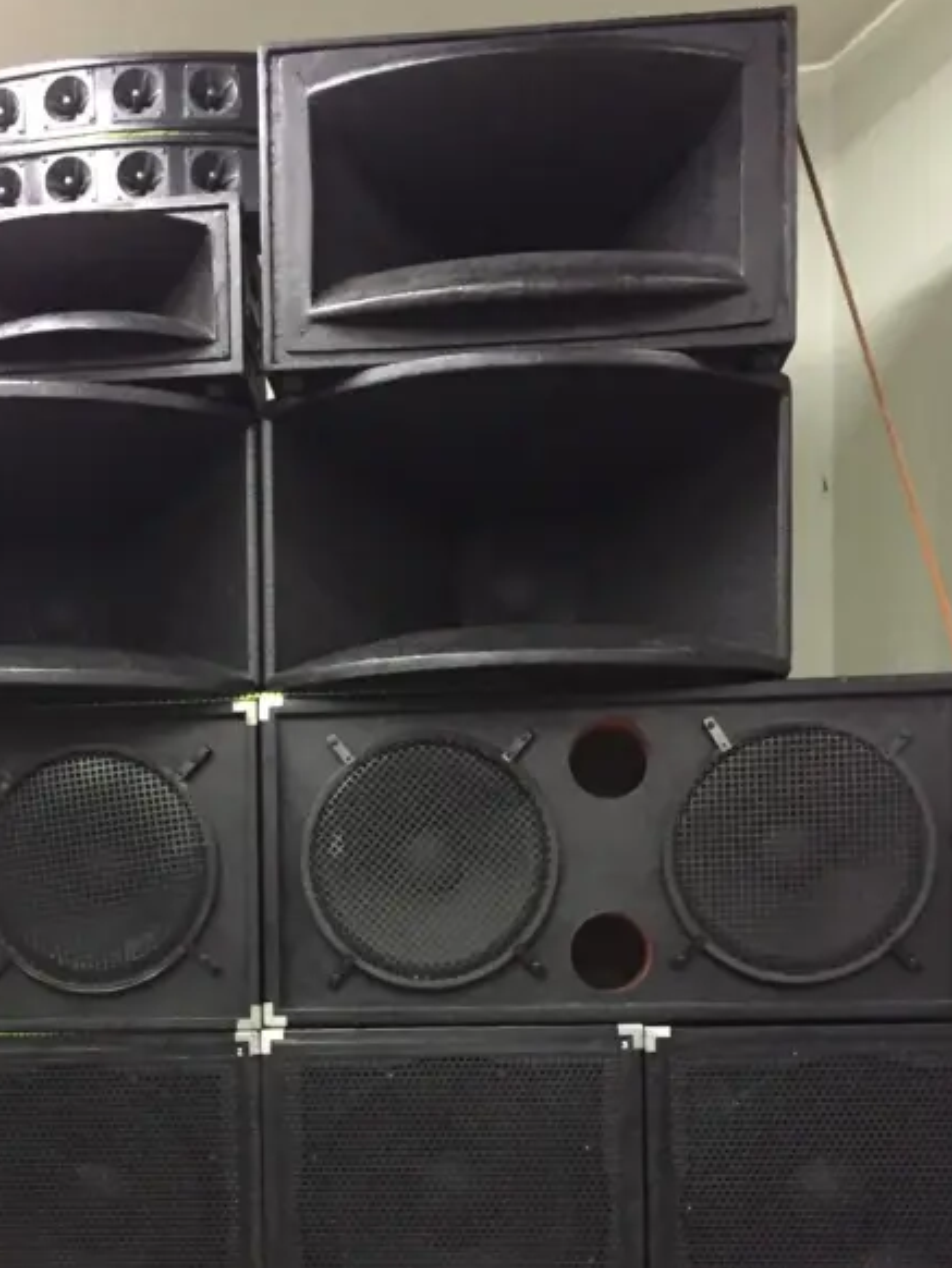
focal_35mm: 51
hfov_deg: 28.3
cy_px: 1022
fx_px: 1869
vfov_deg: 36.2
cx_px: 266
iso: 320
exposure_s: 1/17
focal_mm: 4.15
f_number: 2.2
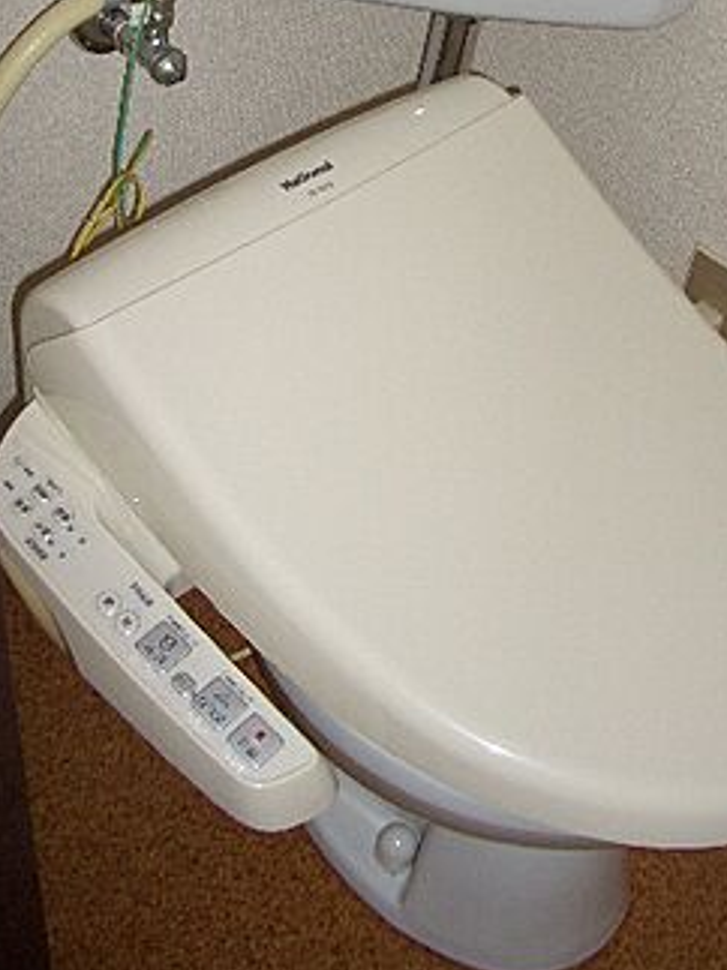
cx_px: 514
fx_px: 1457
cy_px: 276
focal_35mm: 52
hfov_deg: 27.7
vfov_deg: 36.2
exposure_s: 1/60
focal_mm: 5.8
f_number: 2.6
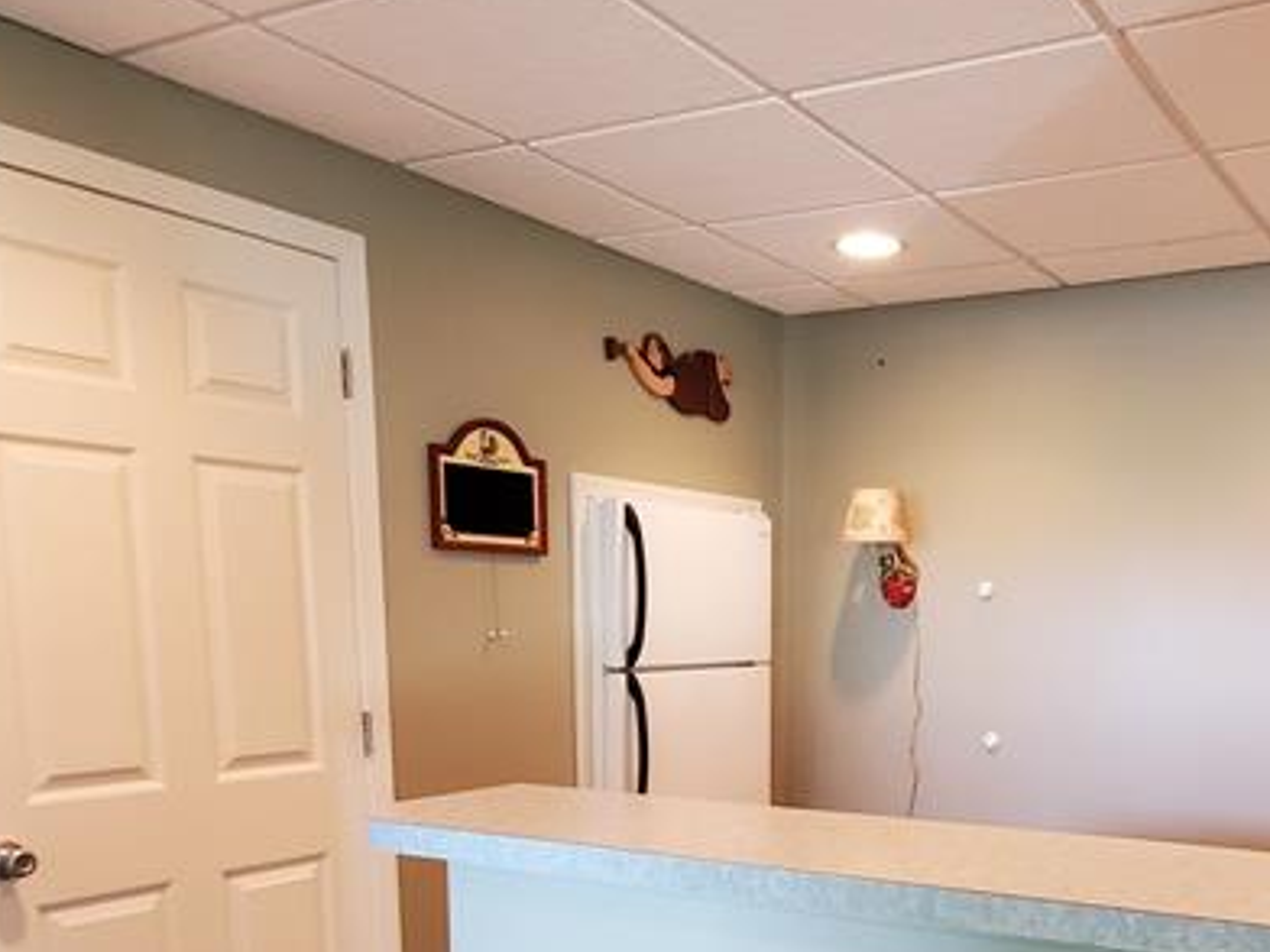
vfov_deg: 39.8
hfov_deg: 52.5
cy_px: 784
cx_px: 888
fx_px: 1247
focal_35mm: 34
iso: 500
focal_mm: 1.8
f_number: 2.2
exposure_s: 1/30
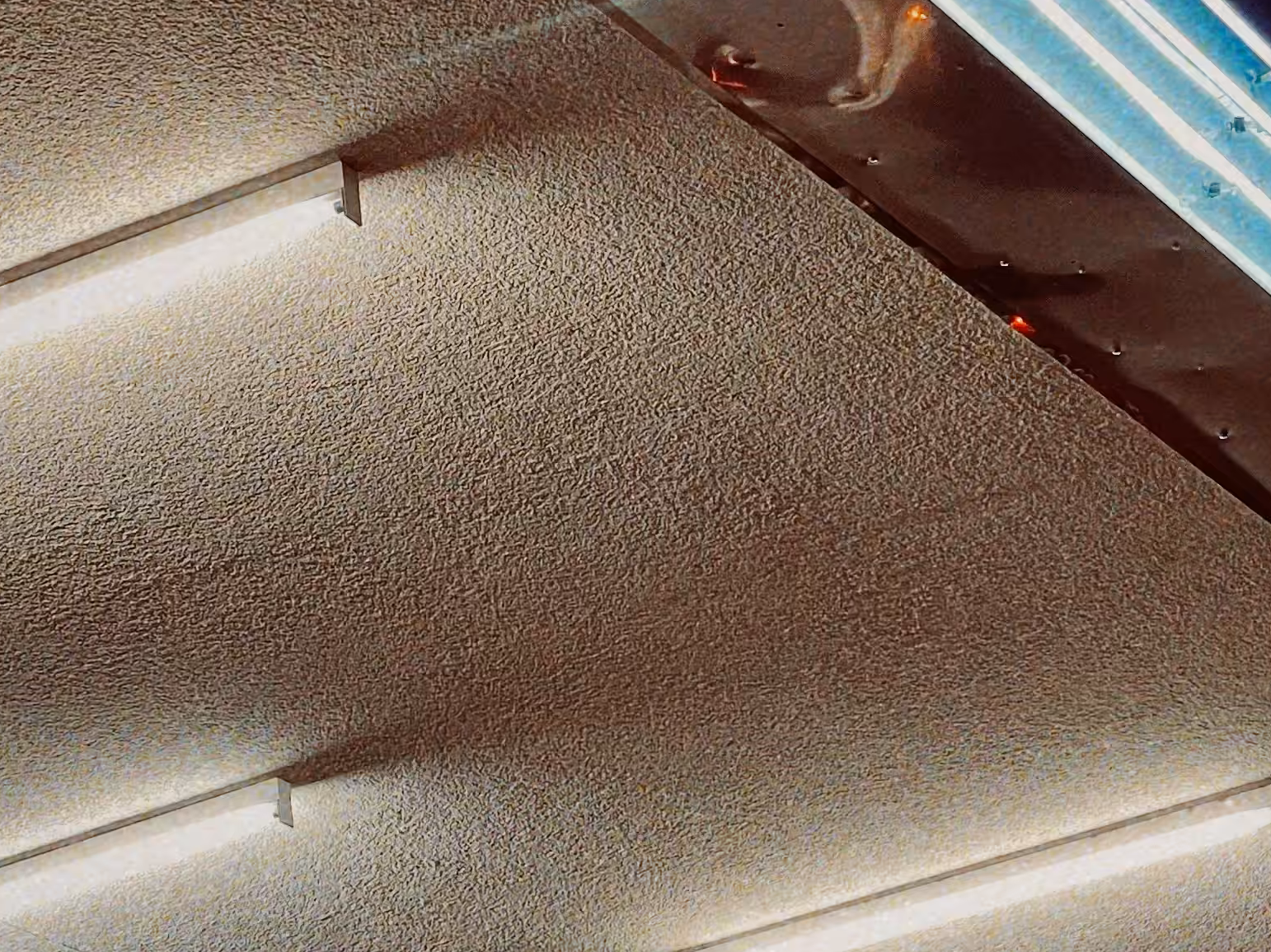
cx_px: 822
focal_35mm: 136
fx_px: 4993
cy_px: 496
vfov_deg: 10.9
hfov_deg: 14.5
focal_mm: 6
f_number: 2
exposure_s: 1/60
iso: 125
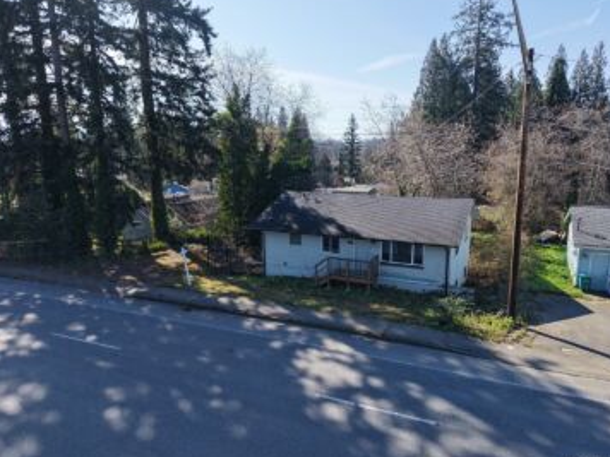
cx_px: 329
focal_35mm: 27
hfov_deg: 65.2
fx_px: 476
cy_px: 231
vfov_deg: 51.4
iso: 100
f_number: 1.8
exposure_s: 1/1000
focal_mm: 8.67
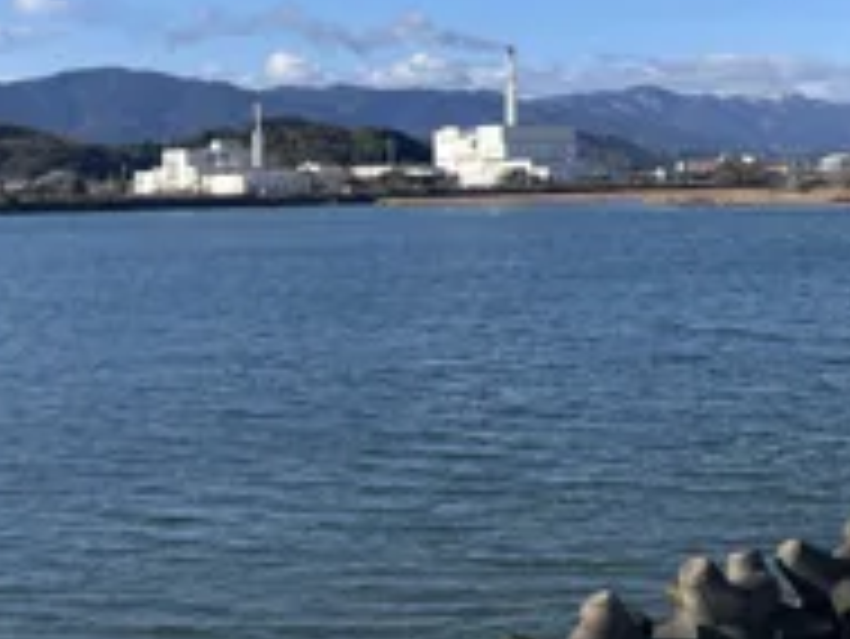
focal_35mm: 66
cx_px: 751
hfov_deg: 28.3
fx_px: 1622
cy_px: 198
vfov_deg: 22.2
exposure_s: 1/3300
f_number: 1.6
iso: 32
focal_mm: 4.2
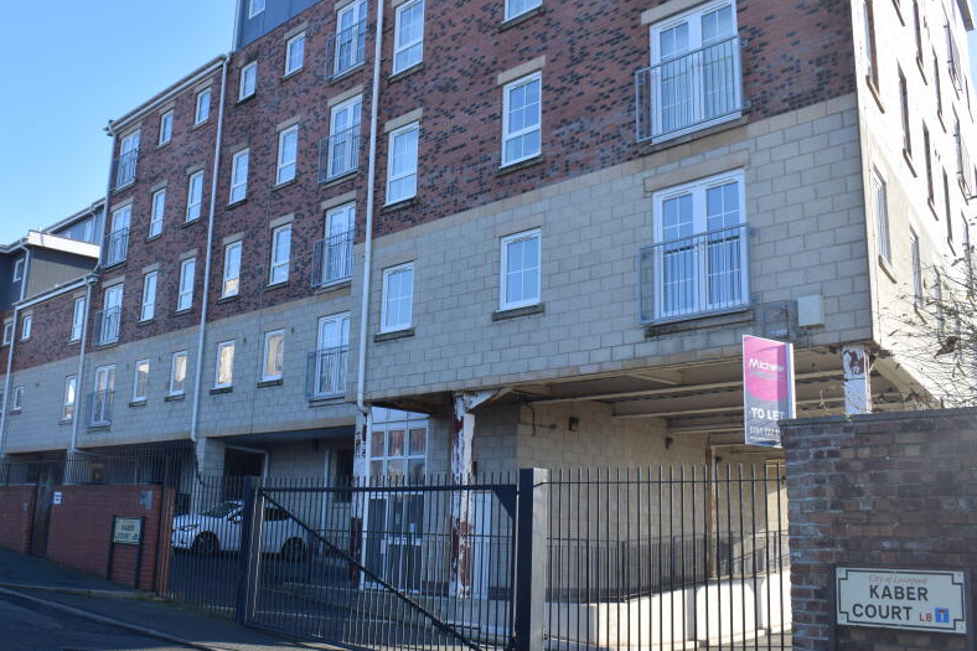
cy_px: 270
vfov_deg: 34.1
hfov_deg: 49.3
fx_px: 1058
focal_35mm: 39
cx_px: 403
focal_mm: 20
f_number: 8
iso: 200
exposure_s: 1/320
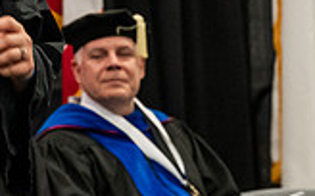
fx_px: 2383
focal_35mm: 278
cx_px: -196
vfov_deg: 4.7
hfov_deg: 7.4
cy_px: -24
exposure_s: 1/250
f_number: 5
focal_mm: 77
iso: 6400
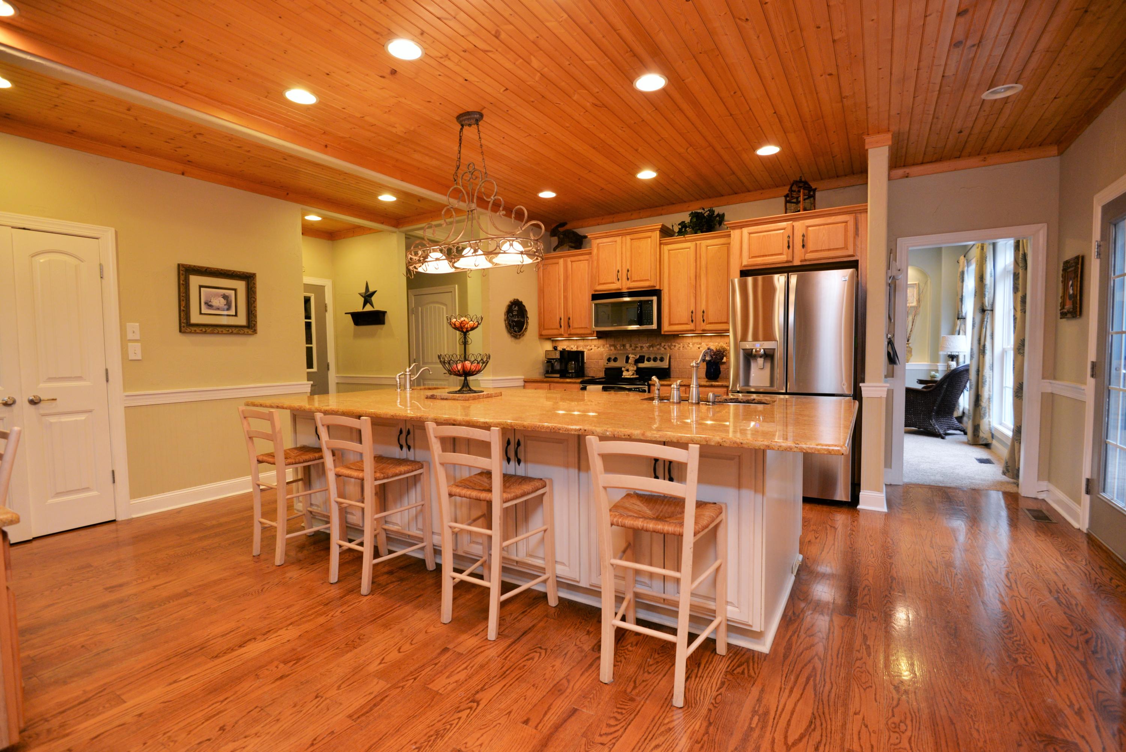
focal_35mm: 16
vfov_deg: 73.8
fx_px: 501
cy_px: 376
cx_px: 563
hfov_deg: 96.7
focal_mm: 16
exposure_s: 1/60
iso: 720
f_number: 4
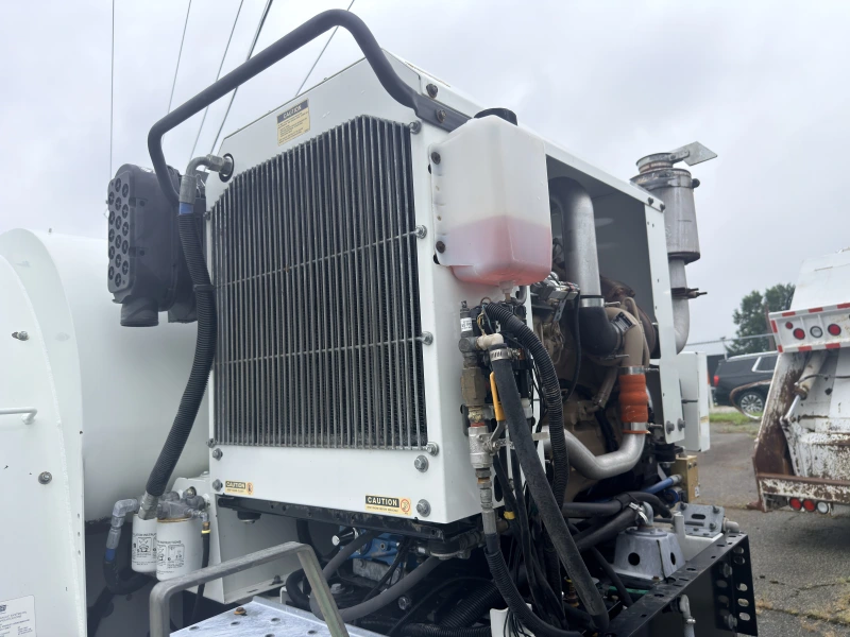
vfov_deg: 56.8
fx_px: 589
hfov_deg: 71.6
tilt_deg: +6.9
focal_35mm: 24
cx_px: 425
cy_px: 318
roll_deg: +4.5
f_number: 1.78
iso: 64
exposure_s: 1/2033
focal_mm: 6.76
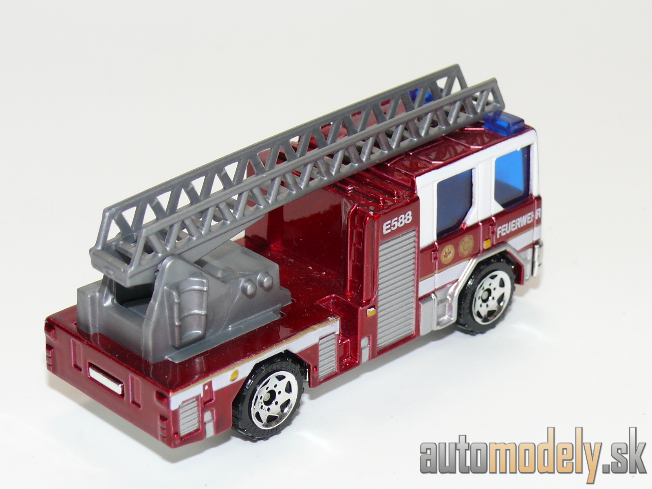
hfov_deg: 19.3
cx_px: 326
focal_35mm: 102
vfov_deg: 14.5
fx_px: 1921
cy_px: 244
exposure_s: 1/30
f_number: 4
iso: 100
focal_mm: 13.3
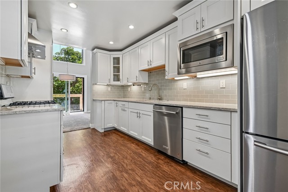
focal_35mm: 16
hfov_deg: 96.8
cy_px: 96
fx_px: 128
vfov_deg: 73.7
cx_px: 144
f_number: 8
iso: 250
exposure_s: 1/8
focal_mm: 16
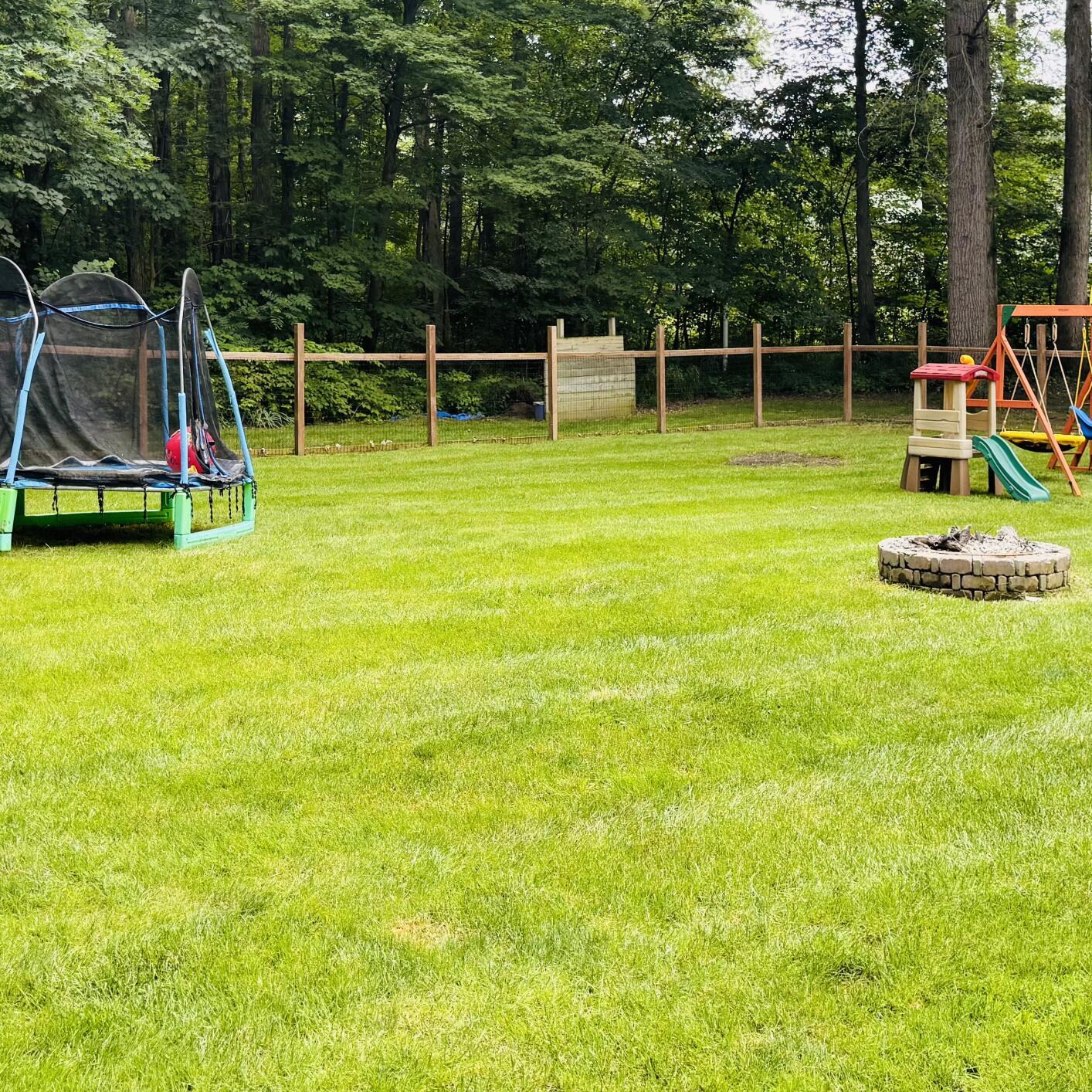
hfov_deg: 37.5
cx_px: 504
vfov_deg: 36.9
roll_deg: +0.1
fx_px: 1606
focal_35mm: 45
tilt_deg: -0.8
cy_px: 312
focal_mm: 6.76
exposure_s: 1/1156
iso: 100
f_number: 1.78
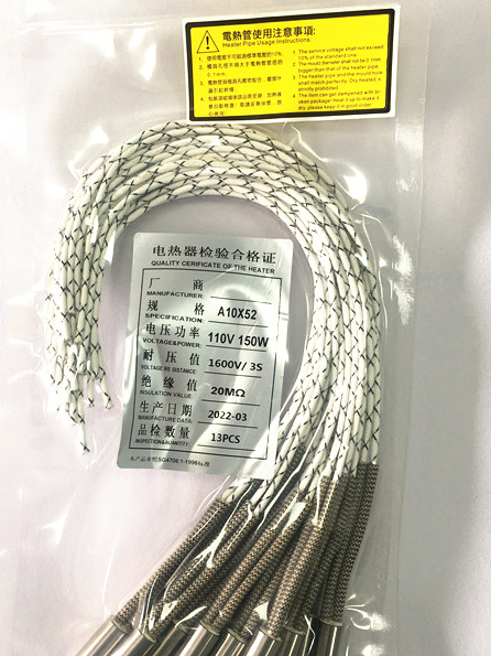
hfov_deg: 36.6
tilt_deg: -87.3
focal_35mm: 39
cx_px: 183
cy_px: 384
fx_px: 738
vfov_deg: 47.7
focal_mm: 4.15
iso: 32
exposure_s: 1/50
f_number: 2.2
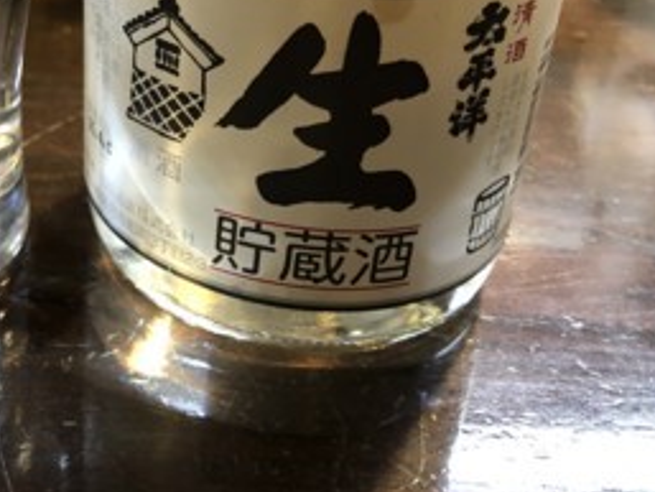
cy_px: 87
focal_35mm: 49
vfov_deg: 28.9
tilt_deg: -27.5
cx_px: 115
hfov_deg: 37.3
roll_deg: -1.0
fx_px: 928
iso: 100
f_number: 1.8
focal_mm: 4
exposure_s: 1/9
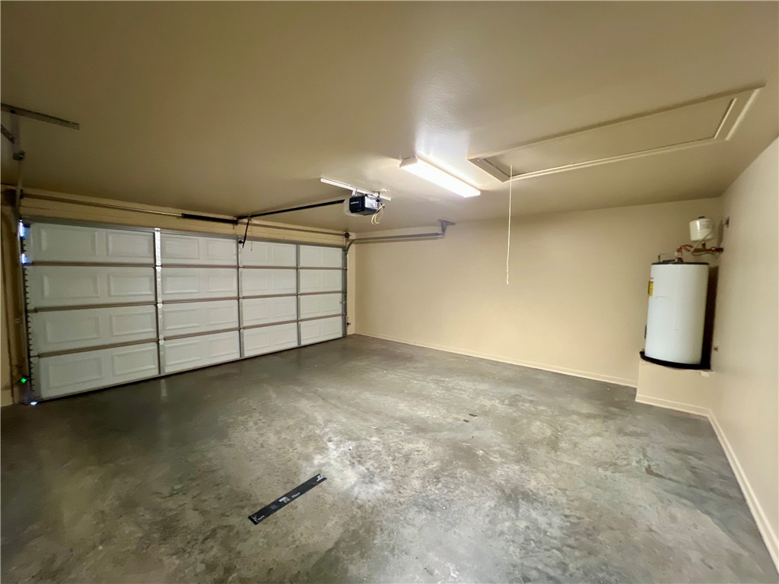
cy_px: 292
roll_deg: -0.6
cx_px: 390
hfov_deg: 106.2
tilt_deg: -3.8
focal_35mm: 13
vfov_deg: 89.9
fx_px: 293
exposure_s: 1/60
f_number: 1.8
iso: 800
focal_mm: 1.57
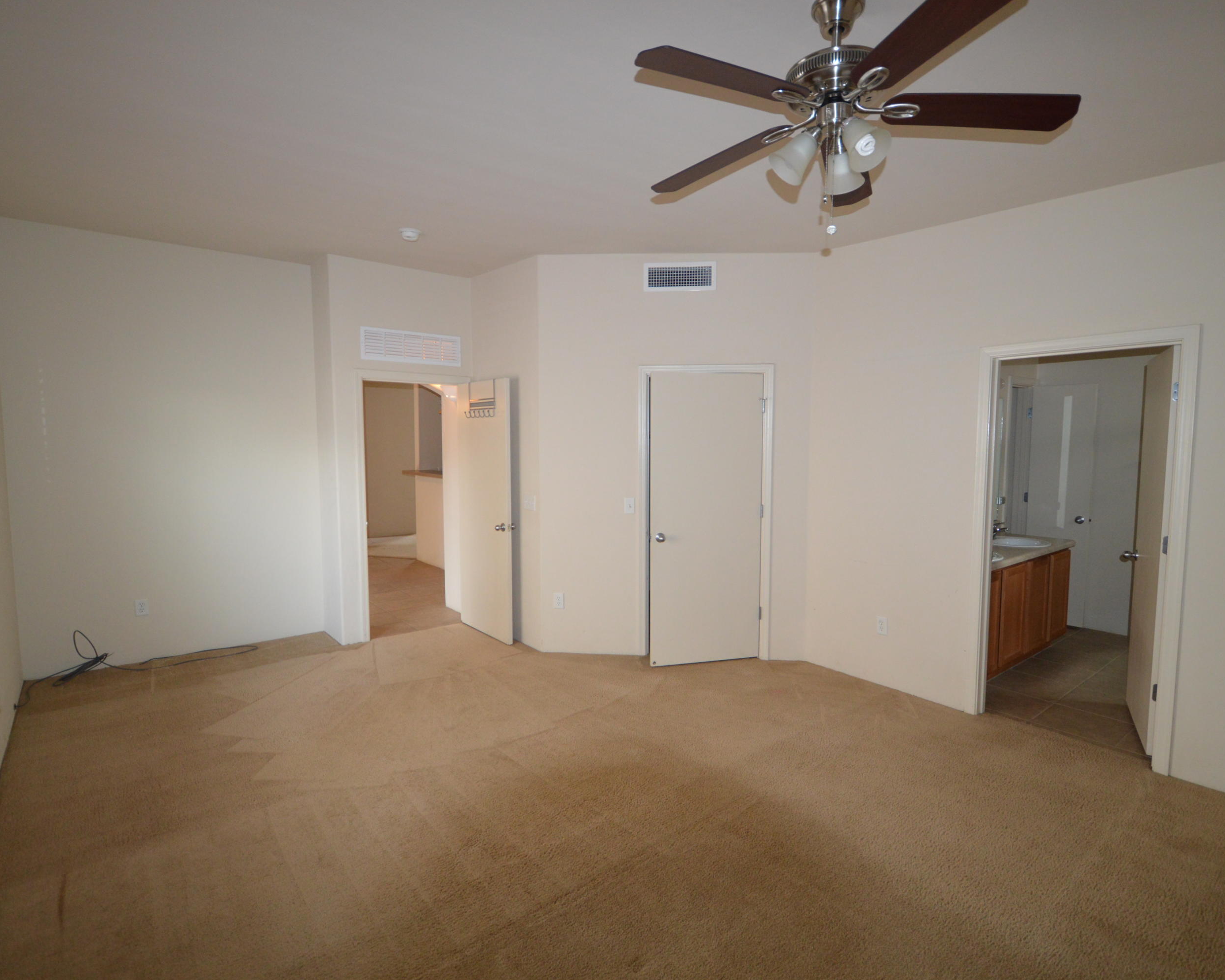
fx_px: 616
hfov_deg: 89.6
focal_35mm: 17
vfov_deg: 77.0
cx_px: 629
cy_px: 490
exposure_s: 1/60
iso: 800
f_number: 3.5
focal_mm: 10
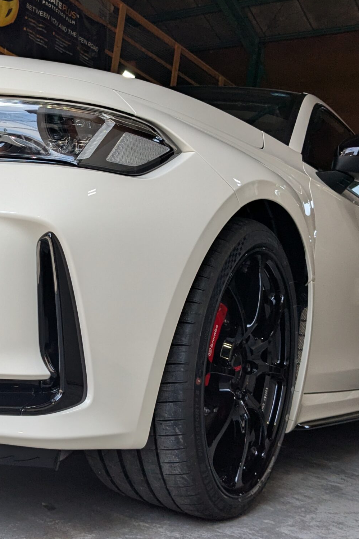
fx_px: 718
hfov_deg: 27.5
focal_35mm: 48
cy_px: 261
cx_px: 68
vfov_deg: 41.1
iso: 54
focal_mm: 4.38
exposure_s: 1/899
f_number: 1.73
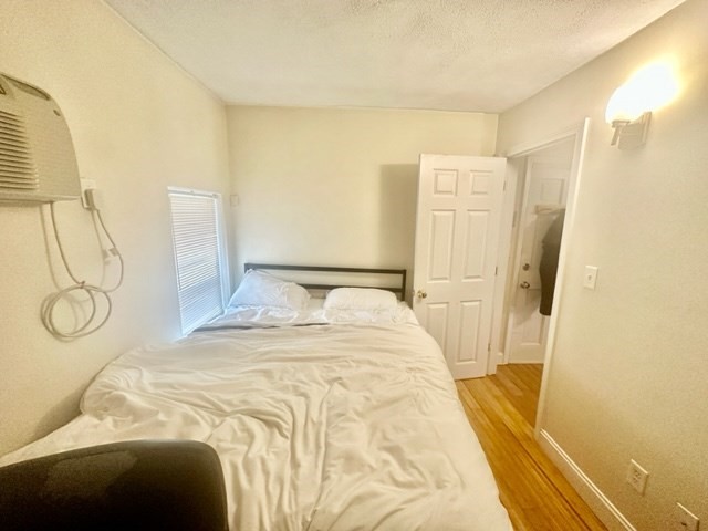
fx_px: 286
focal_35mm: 14
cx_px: 354
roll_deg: -1.7
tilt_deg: -10.9
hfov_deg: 102.1
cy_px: 266
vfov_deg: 85.7
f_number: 2.2
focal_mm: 2.22
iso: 200
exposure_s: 1/120
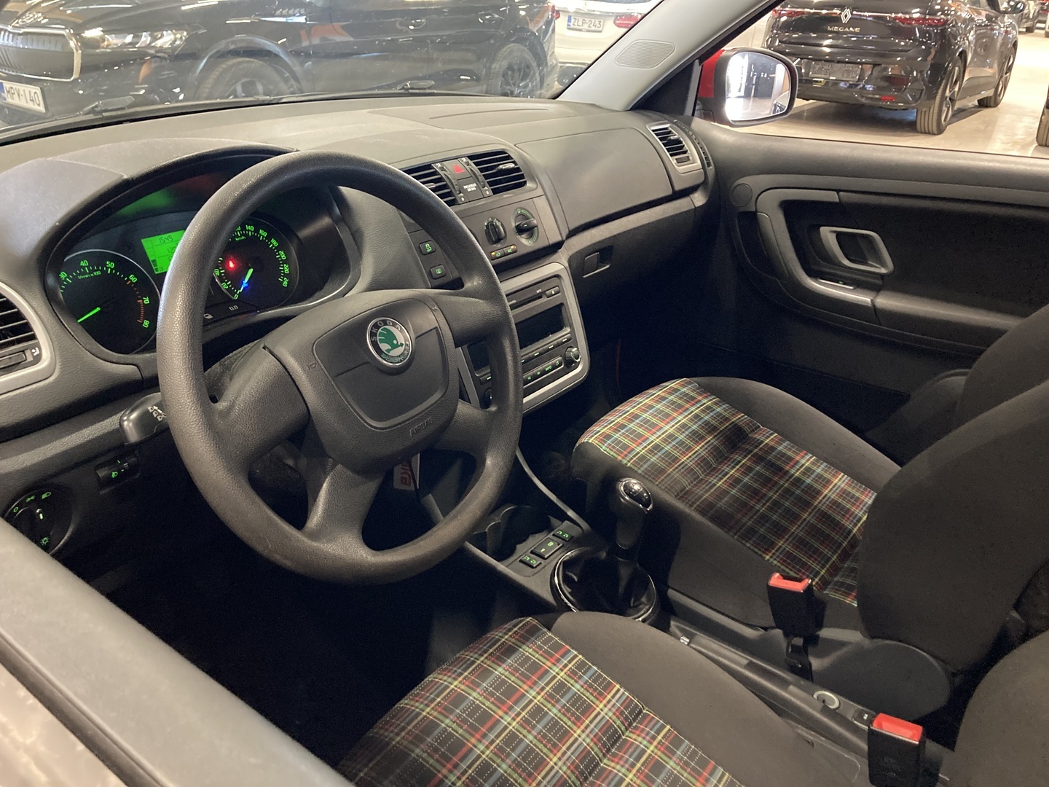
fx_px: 849
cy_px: 394
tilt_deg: -26.2
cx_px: 524
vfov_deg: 49.7
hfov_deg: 63.4
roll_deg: -2.3
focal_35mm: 28
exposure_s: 1/25
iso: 640
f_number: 1.8
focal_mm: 3.99
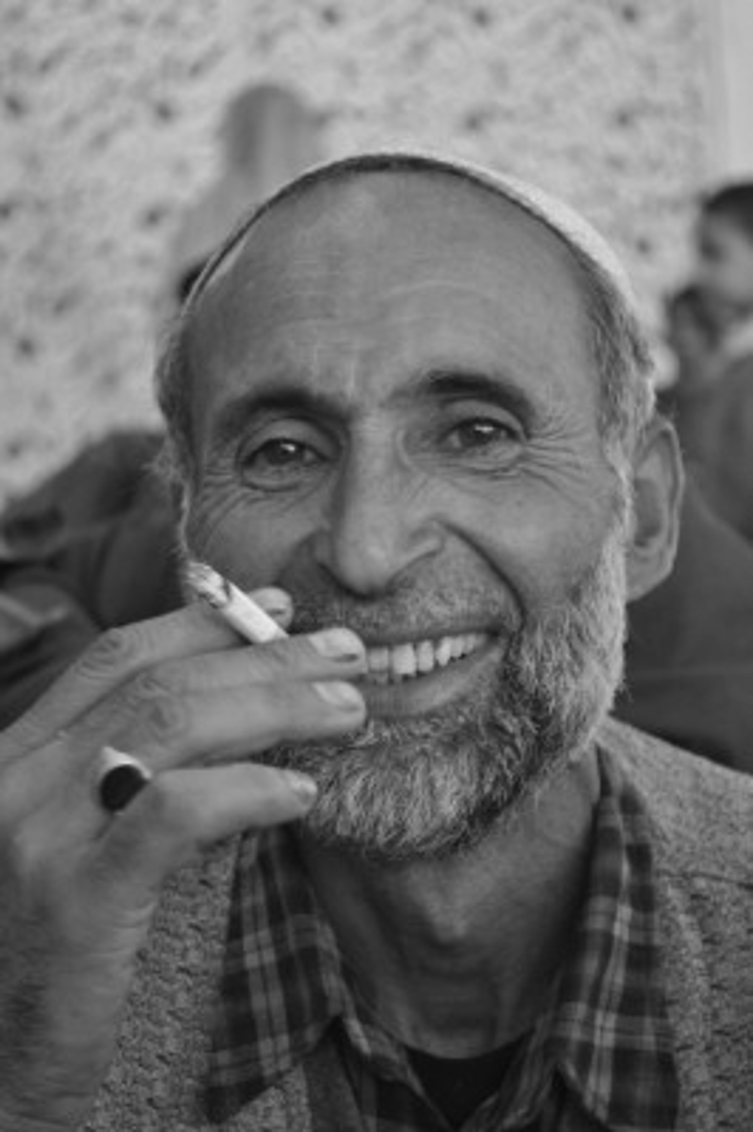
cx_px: 376
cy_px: 566
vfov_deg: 24.6
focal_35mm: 82
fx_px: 2593
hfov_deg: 16.5
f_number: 5.6
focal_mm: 55
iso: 800
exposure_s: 1/30
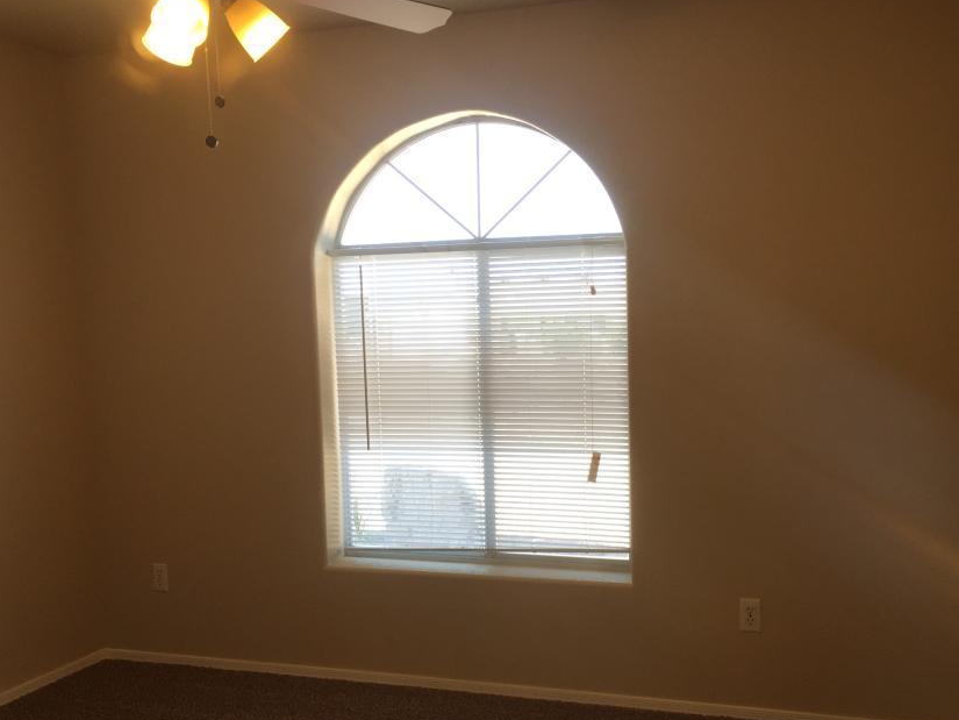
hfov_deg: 51.2
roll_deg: +0.2
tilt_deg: -6.9
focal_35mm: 36
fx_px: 997
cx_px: 541
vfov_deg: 39.5
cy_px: 435
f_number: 2.2
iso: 40
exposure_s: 1/120
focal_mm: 4.15
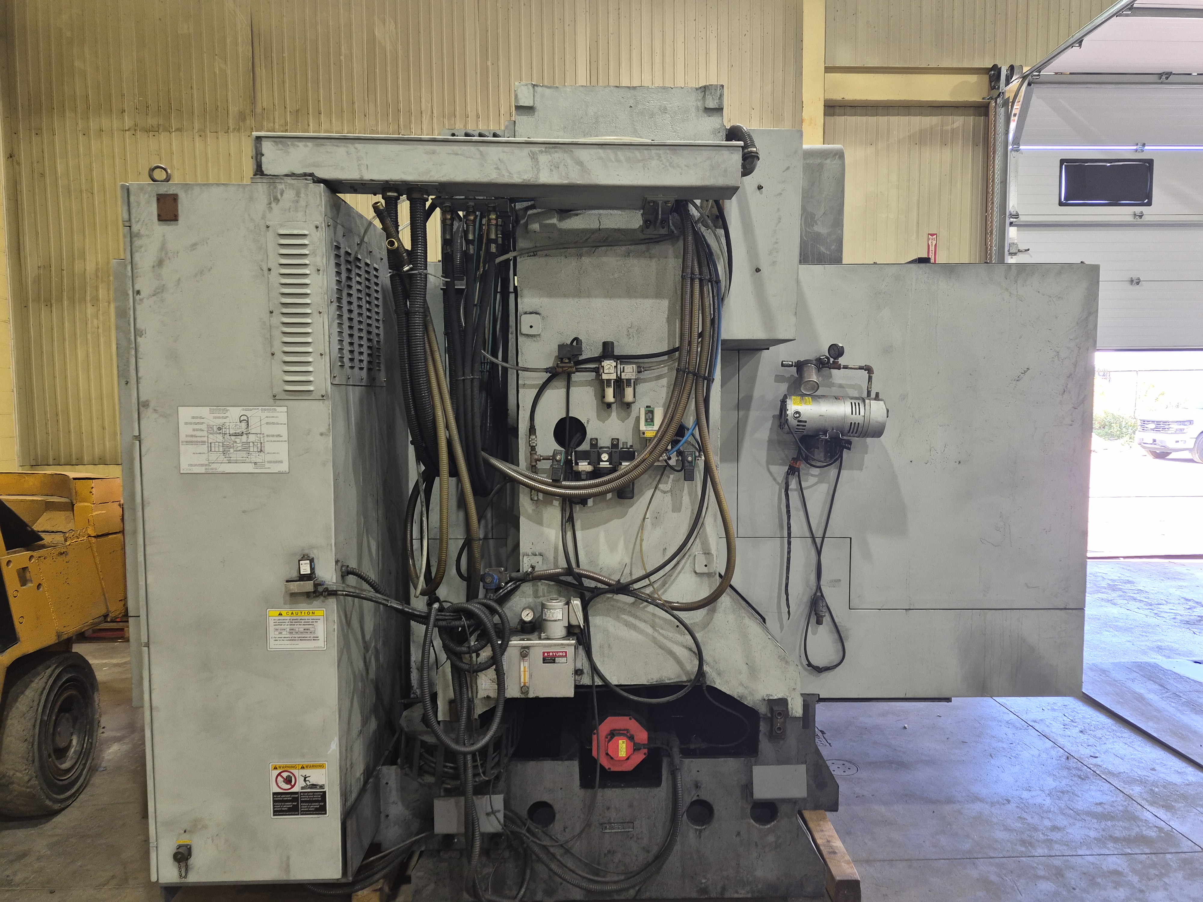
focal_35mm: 23
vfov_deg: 58.9
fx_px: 799
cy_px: 451
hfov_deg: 73.9
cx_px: 602
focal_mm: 5.4
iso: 160
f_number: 1.8
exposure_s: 1/120
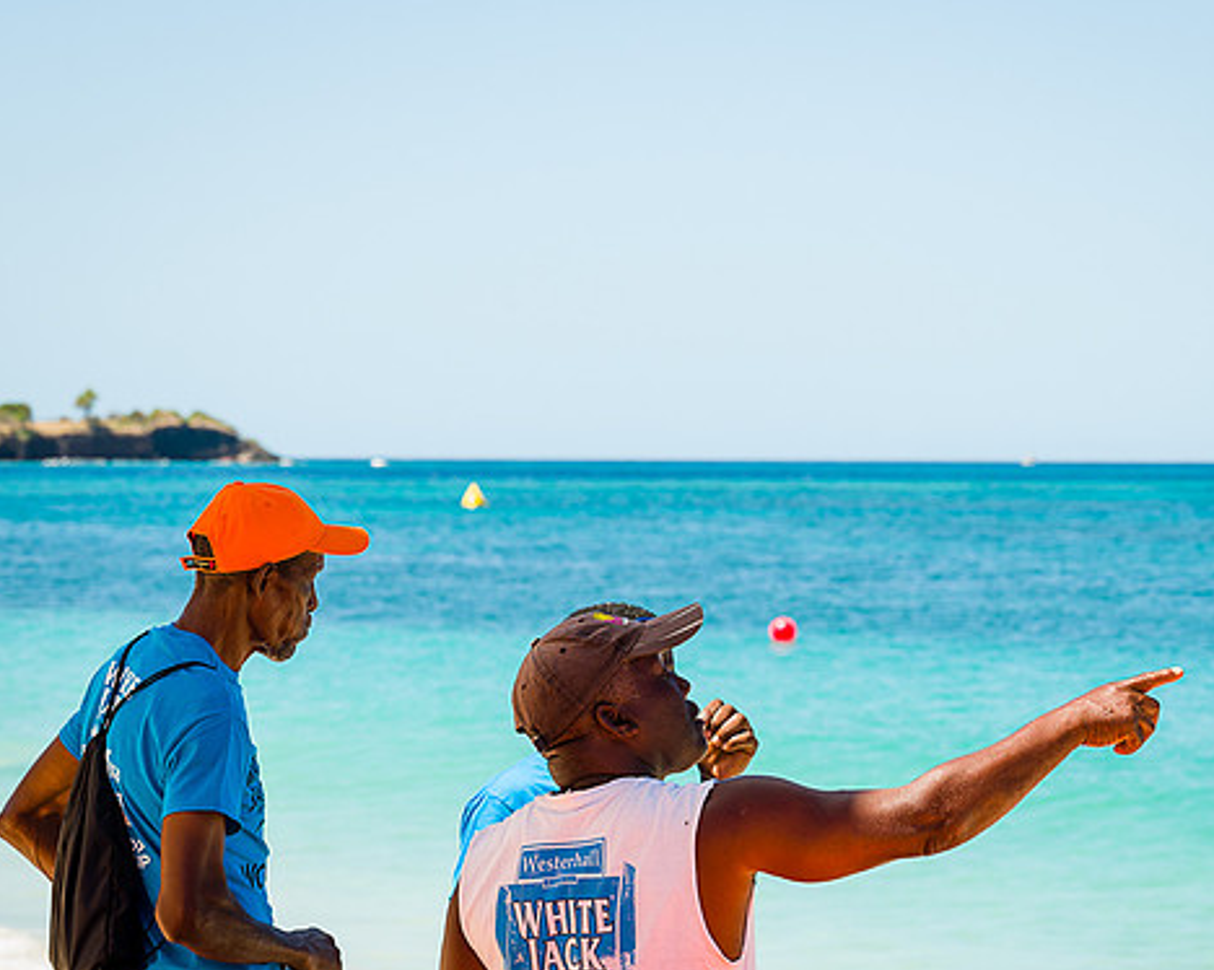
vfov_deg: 9.5
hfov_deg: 11.8
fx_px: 5854
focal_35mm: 163
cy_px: 456
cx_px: 545
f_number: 8
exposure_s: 1/320
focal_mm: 103
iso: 220
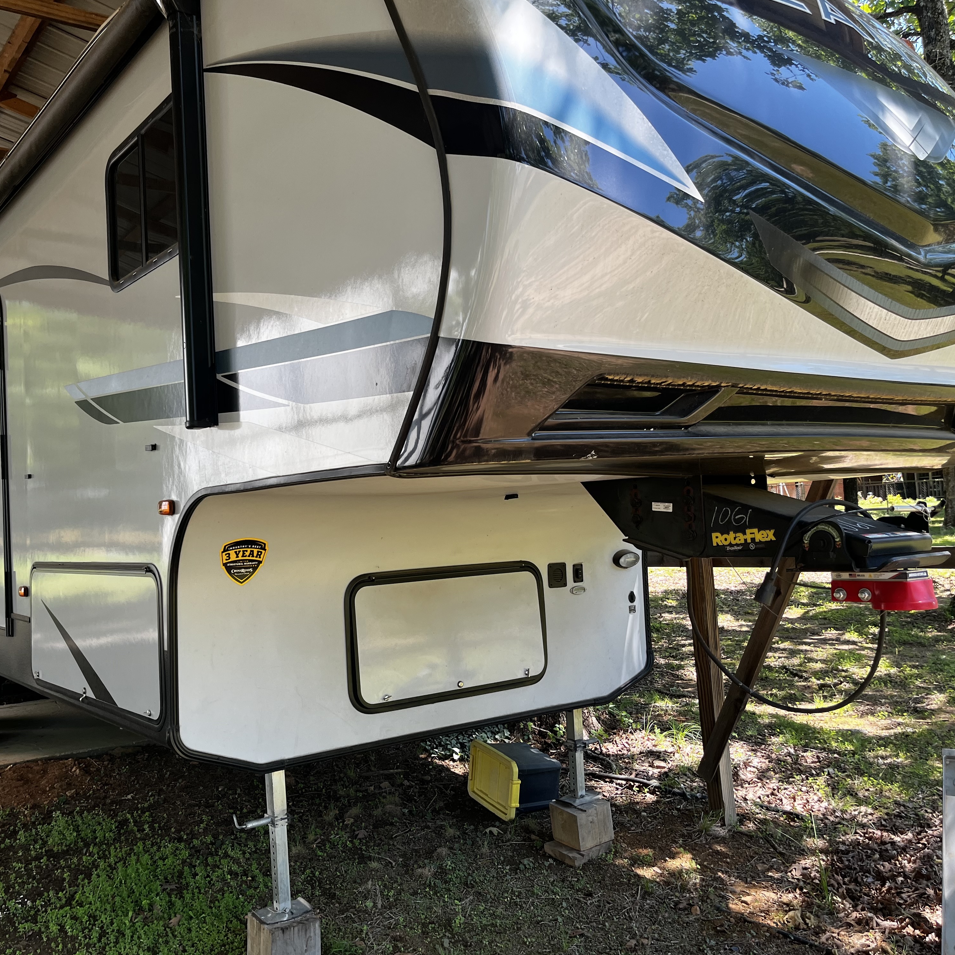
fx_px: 968
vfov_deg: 52.5
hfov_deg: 52.3
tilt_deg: -0.2
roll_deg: +2.7
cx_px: 407
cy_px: 478
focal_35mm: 31
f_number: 1.6
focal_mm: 5.1
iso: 40
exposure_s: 1/261
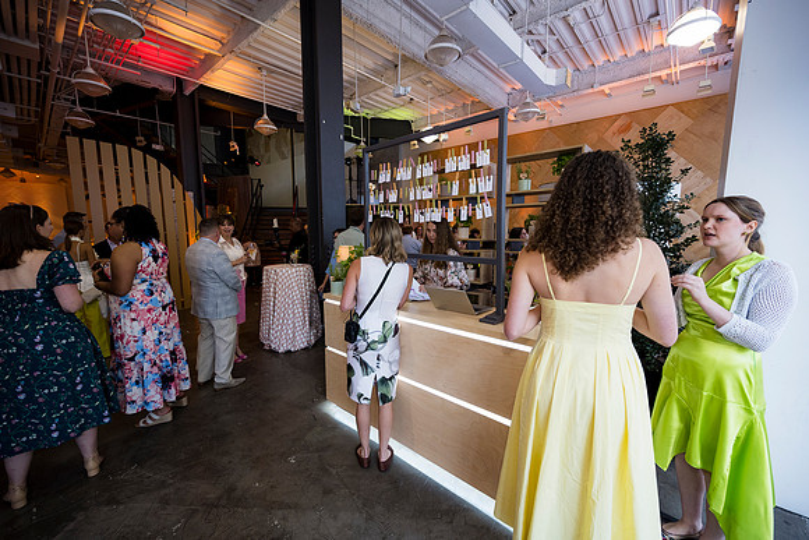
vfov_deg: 81.2
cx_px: 404
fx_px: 315
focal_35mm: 14
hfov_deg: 104.2
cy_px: 270
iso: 800
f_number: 4.5
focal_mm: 14
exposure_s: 1/100
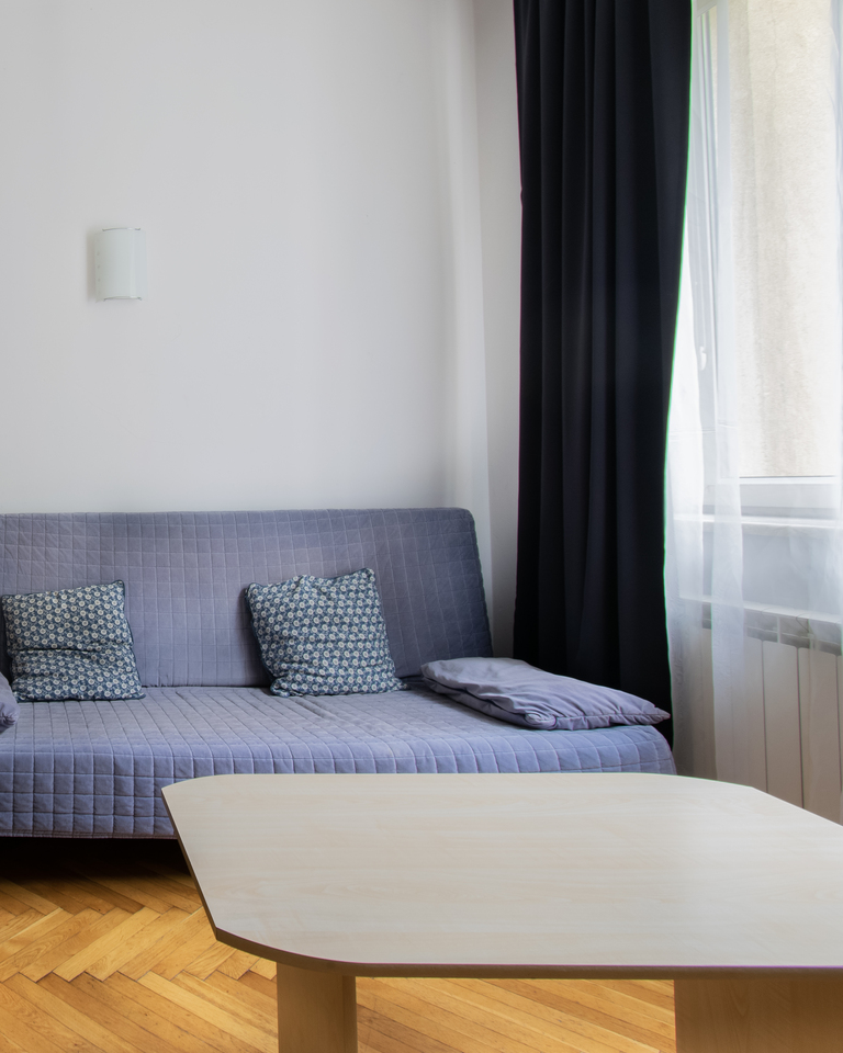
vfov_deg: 75.0
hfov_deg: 54.4
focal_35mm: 22
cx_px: 75
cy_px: 511
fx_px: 686
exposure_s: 1/2.5
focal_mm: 10
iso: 100
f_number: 6.3
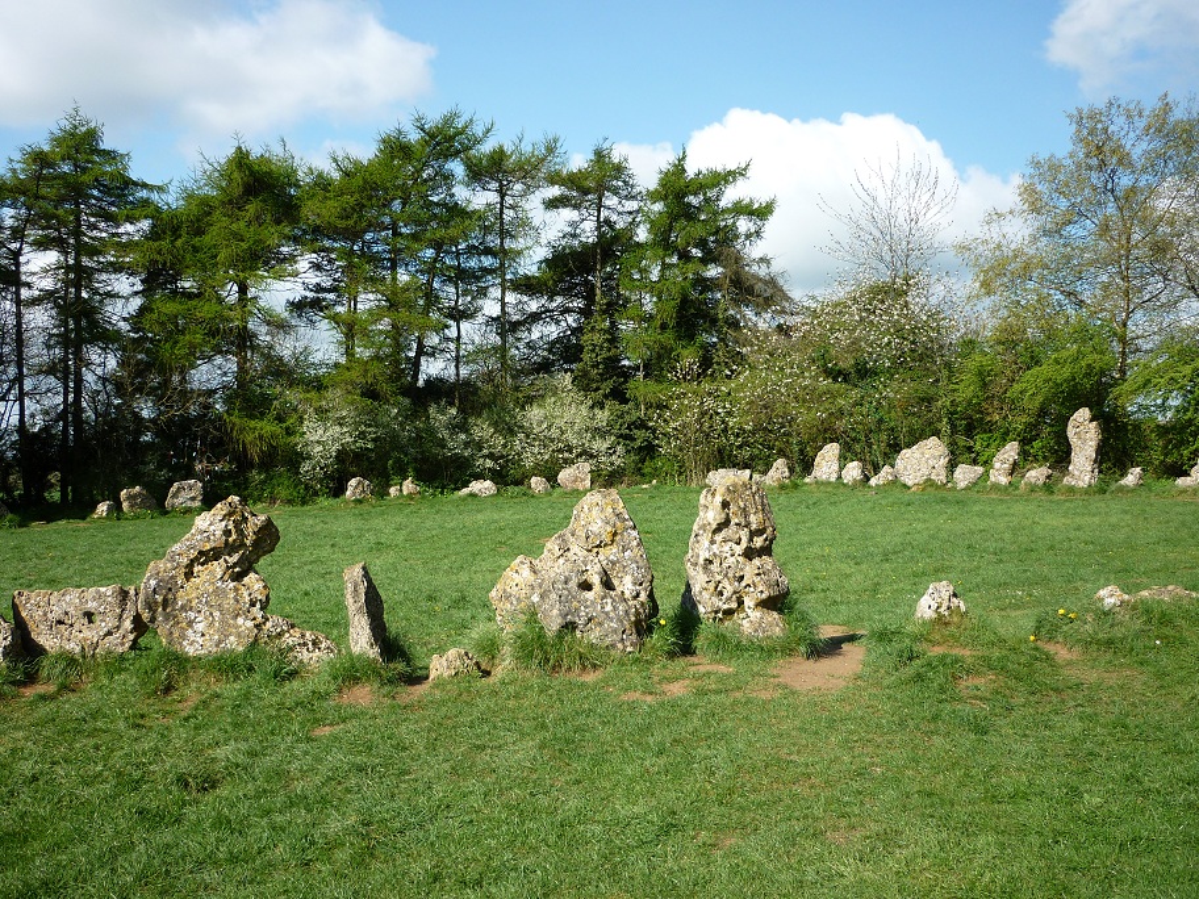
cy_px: 450
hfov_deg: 55.4
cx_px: 600
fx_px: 1143
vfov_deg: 42.9
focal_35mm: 33
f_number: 2.8
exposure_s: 1/1000
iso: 80
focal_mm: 5.5
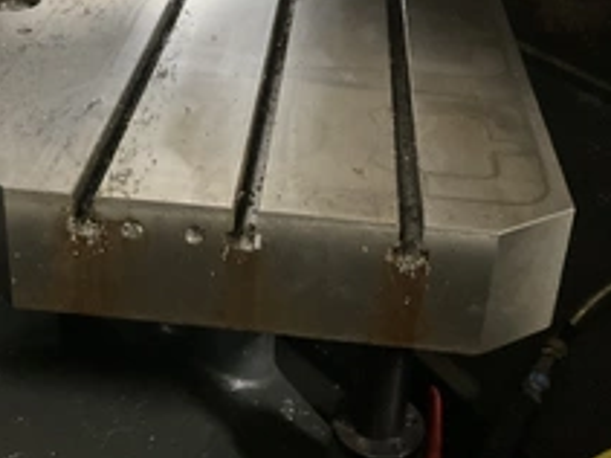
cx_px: 252
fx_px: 970
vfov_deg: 25.9
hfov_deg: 34.9
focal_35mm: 55
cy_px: 72
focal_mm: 3
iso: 500
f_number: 1.8
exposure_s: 1/24
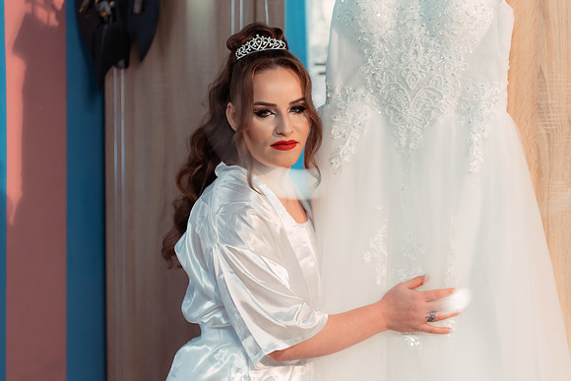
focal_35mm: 90
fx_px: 1428
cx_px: 286
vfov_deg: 15.2
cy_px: 190
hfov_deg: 22.6
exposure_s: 1/200
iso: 1600
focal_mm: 90
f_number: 3
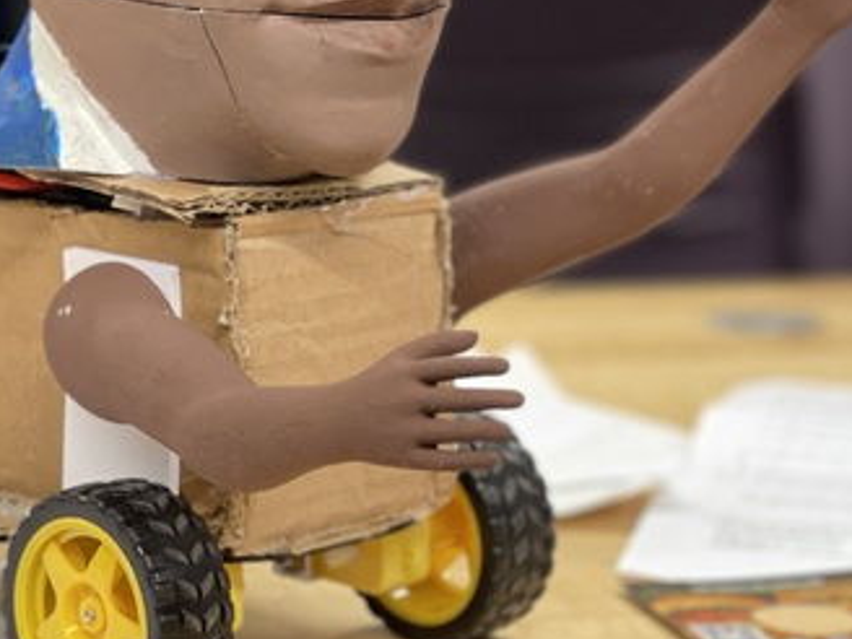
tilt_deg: -9.0
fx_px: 3667
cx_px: 197
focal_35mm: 149
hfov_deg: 13.2
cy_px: 45
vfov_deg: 9.9
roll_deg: -0.5
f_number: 2.2
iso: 200
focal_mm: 7.5
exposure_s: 1/40
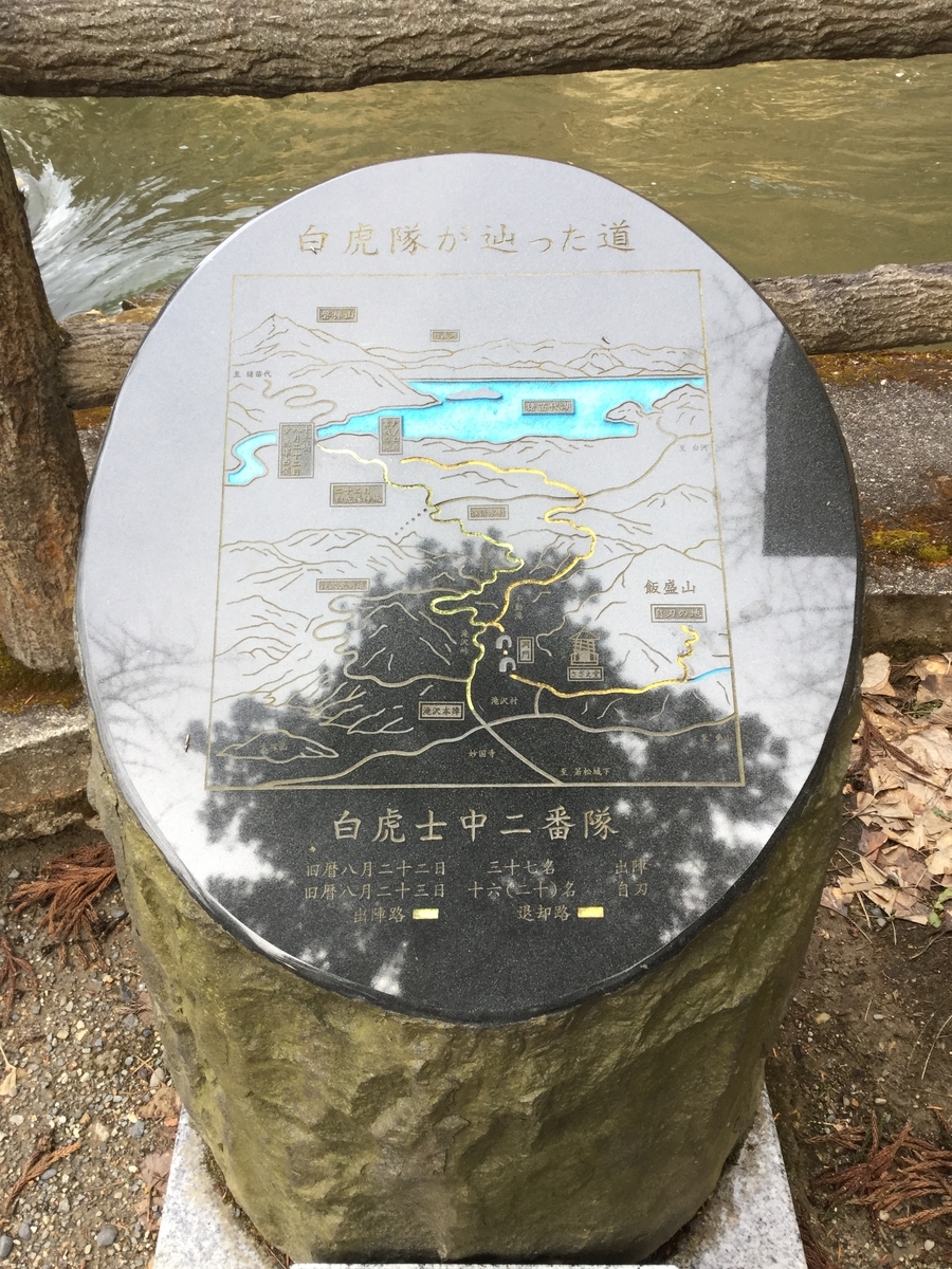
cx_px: 476
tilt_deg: -41.8
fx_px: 1137
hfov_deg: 45.4
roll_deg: -0.6
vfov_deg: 58.4
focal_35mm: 31
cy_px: 634
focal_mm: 3.3
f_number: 2.4
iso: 32
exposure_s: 1/120
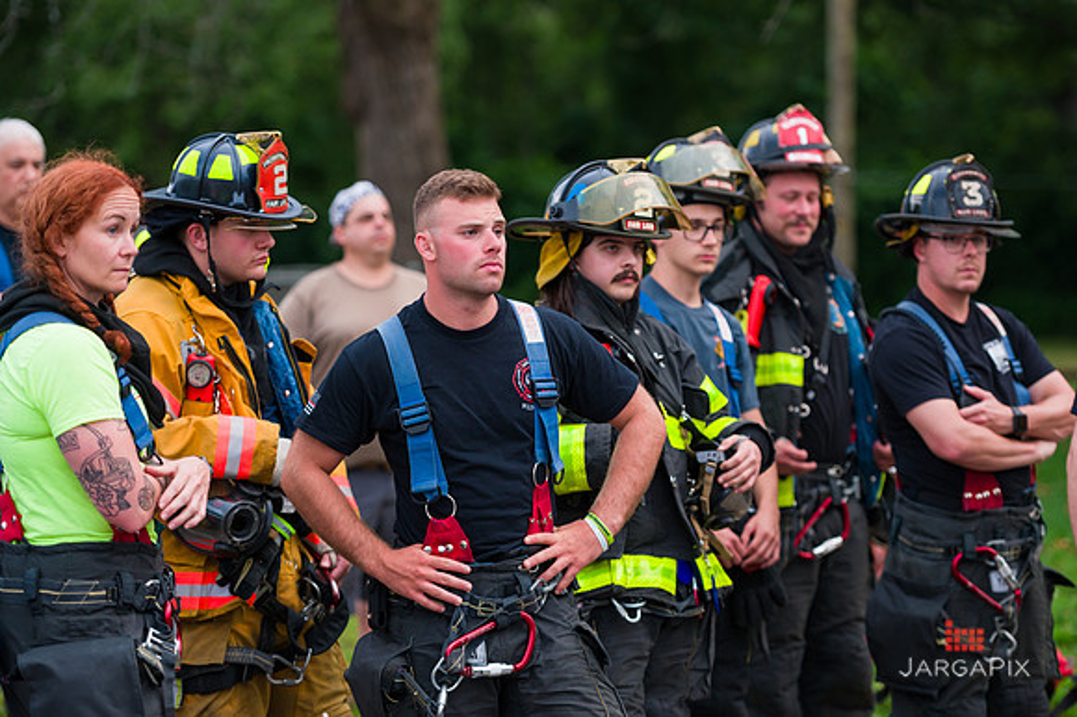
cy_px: 358
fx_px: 3737
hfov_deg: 16.4
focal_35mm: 125
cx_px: 538
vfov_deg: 11.0
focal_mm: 125
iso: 500
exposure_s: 1/250
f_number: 3.2
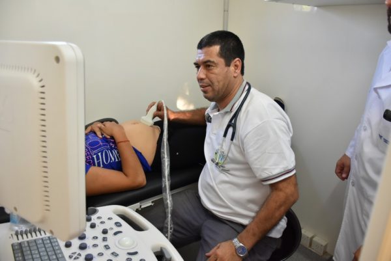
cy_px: 130
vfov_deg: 48.0
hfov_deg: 67.3
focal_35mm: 27
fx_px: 293
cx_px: 196
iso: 800
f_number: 4.5
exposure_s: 1/80
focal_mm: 18
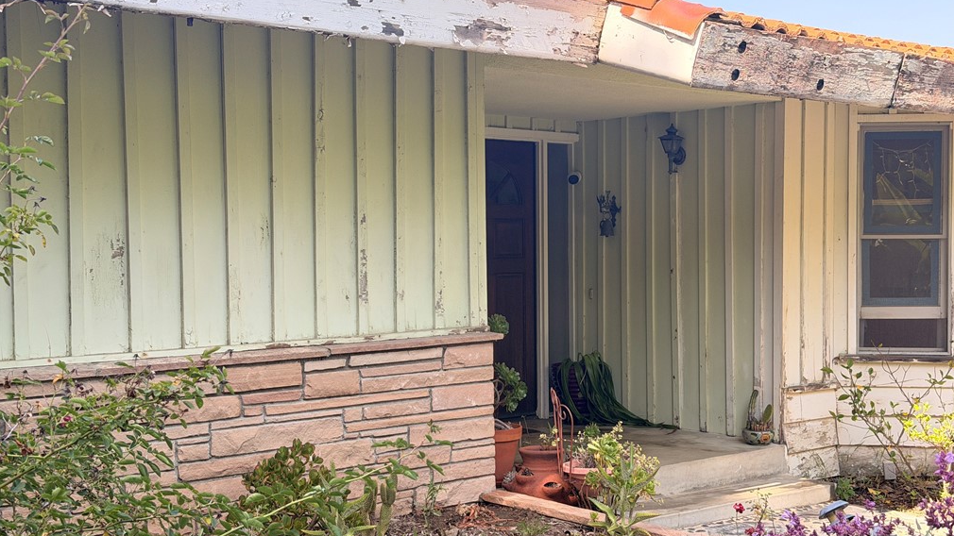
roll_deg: +0.8
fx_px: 1341
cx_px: 480
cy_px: 291
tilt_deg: -2.4
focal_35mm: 53
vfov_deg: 22.6
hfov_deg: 39.2
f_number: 1.78
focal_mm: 6.76
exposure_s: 1/681
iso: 100
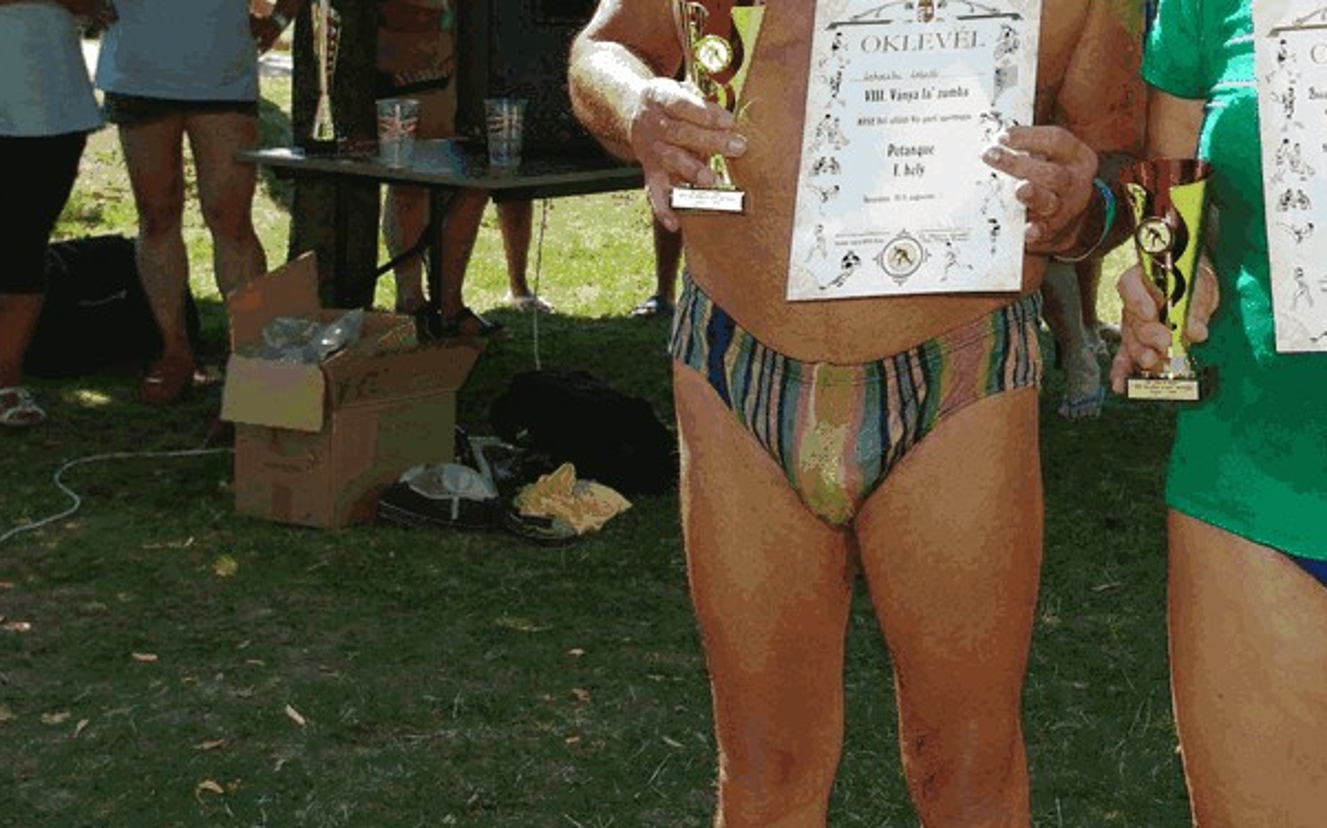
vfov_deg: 16.1
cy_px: 118
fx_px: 2892
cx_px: 943
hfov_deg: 25.6
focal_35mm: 80
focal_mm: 30.63
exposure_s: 1/180
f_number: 6.7
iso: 100
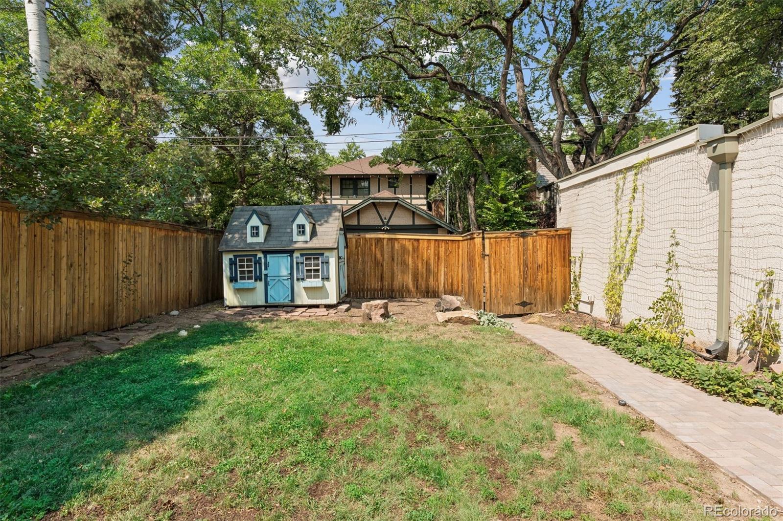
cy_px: 260
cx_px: 392
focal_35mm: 19
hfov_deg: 86.9
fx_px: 413
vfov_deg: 64.5
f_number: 9
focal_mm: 19
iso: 400
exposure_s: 1/500
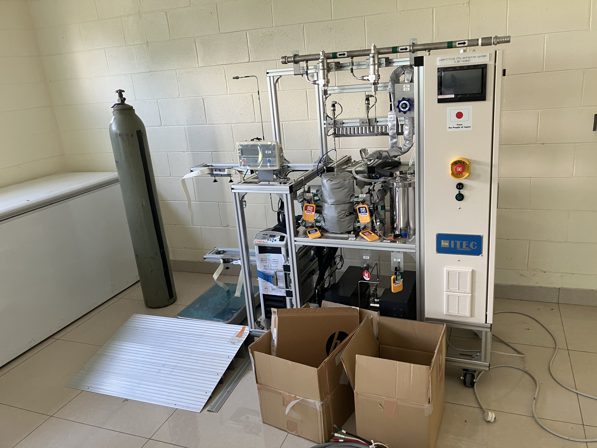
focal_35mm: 28
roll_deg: +5.1
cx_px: 298
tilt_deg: -18.5
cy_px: 224
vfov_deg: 49.7
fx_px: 483
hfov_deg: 63.4
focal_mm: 3.99
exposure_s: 1/50
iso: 50
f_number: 1.8
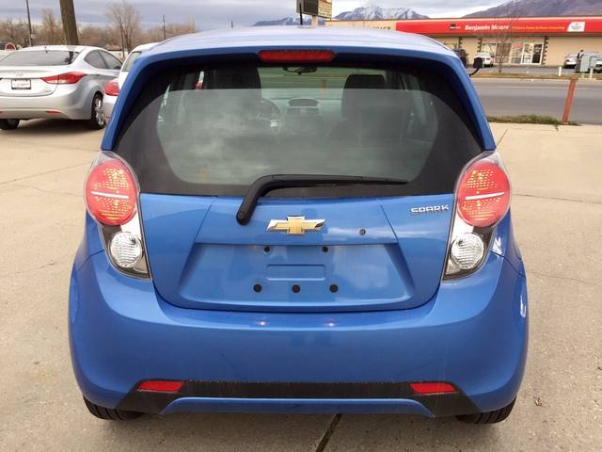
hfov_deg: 61.7
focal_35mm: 29
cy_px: 226
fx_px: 504
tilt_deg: -16.8
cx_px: 301
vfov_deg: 48.2
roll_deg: -1.6
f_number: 2.2
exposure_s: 1/120
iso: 40
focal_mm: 4.15
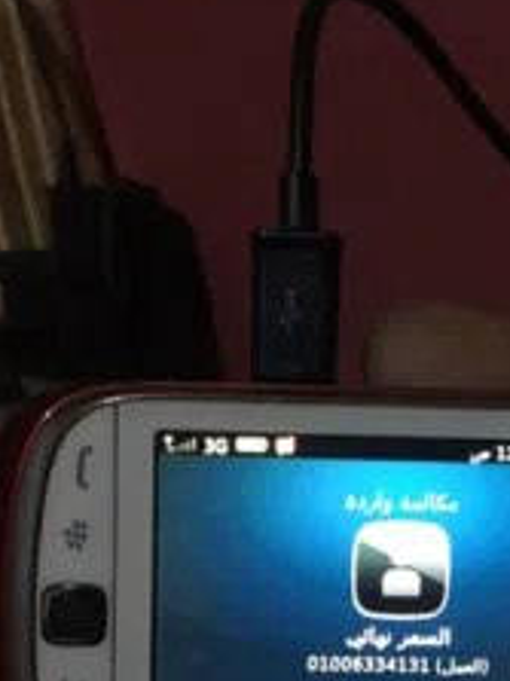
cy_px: 519
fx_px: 1022
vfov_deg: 35.9
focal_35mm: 52
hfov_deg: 27.1
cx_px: 455
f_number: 2.2
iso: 200
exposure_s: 1/20
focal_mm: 4.15
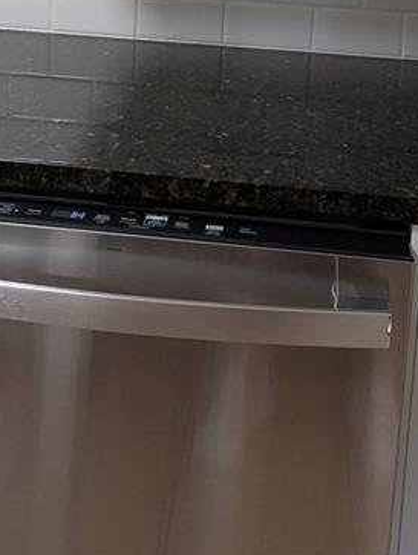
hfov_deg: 27.6
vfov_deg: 32.5
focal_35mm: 53
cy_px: -29
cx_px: 223
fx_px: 850
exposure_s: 1/24
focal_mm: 2.35
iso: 190
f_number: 2.2
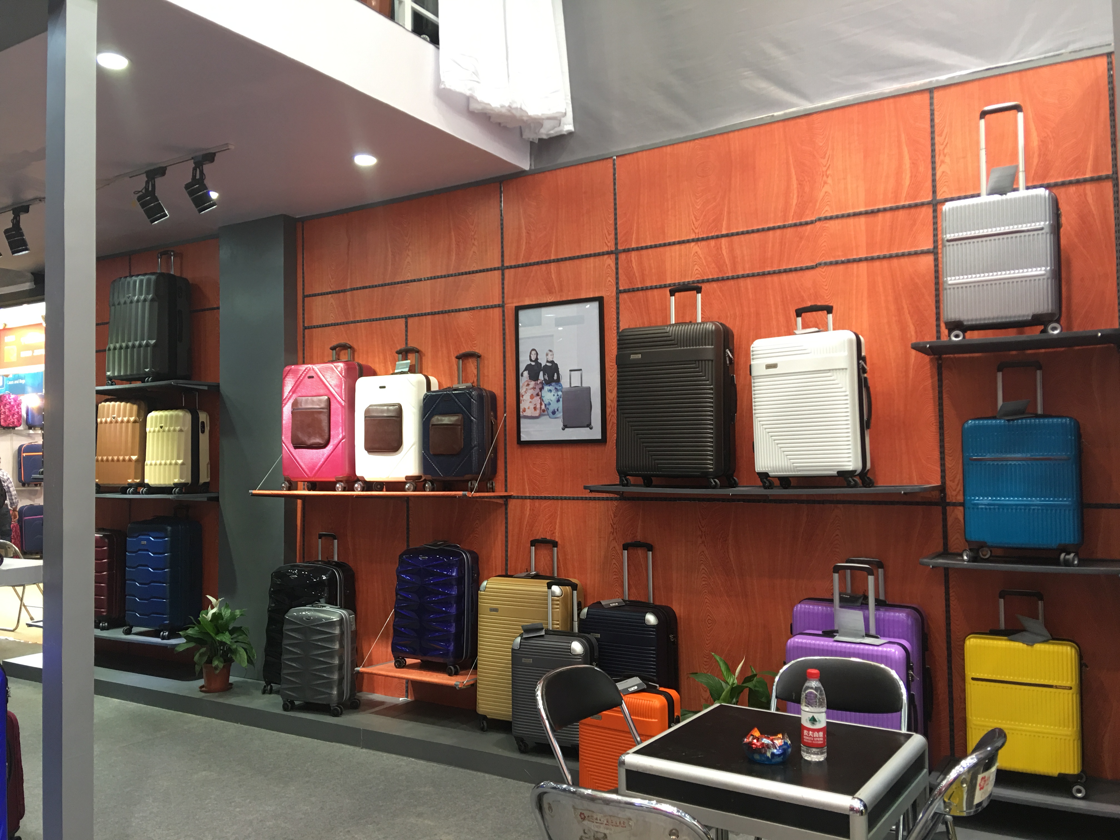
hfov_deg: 61.7
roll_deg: +0.8
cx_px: 560
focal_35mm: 29
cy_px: 420
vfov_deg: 48.2
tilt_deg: +3.9
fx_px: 938
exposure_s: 1/17
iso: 40
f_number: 2.2
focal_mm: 4.15
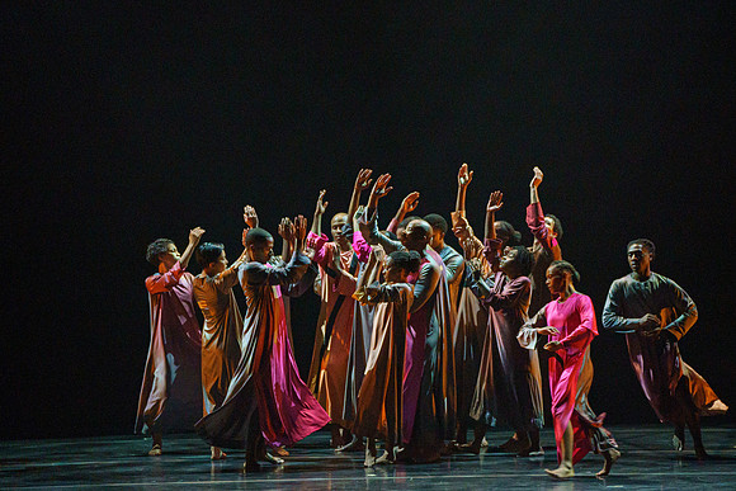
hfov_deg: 8.1
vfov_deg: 5.4
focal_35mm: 253
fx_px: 5167
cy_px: 207
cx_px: 407
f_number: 5.6
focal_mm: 200
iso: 6400
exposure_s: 1/250
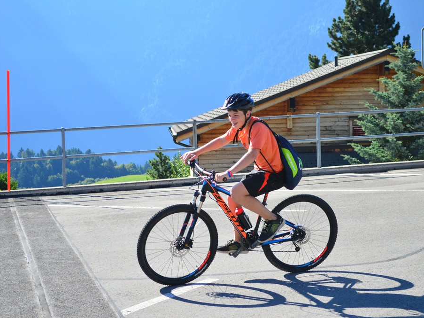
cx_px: 230
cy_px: 159
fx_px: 901
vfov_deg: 20.0
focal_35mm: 74
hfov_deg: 26.5
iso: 500
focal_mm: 45
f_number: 5.3
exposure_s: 1/1000
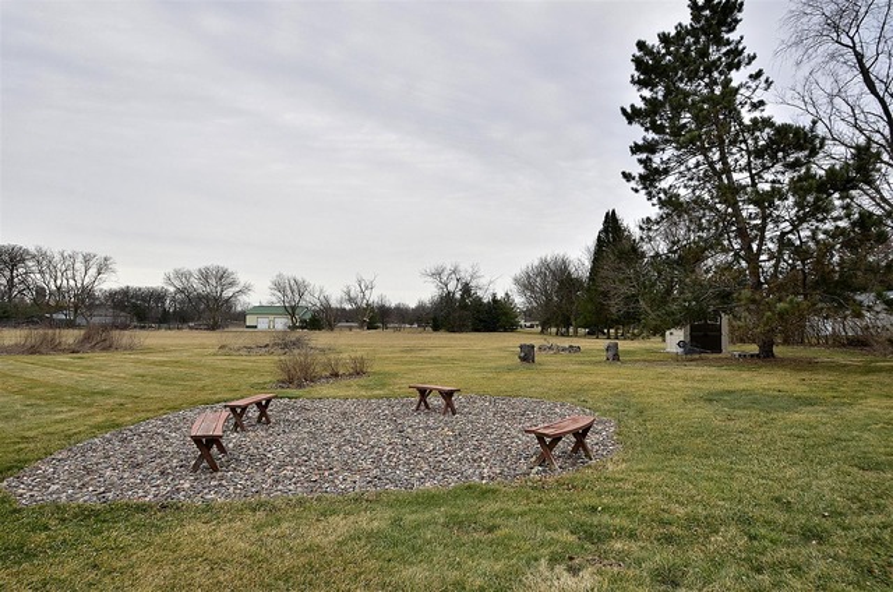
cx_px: 446
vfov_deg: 67.2
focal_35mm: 18
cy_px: 296
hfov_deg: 90.1
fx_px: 446
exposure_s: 1/160
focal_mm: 12
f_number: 11
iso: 200
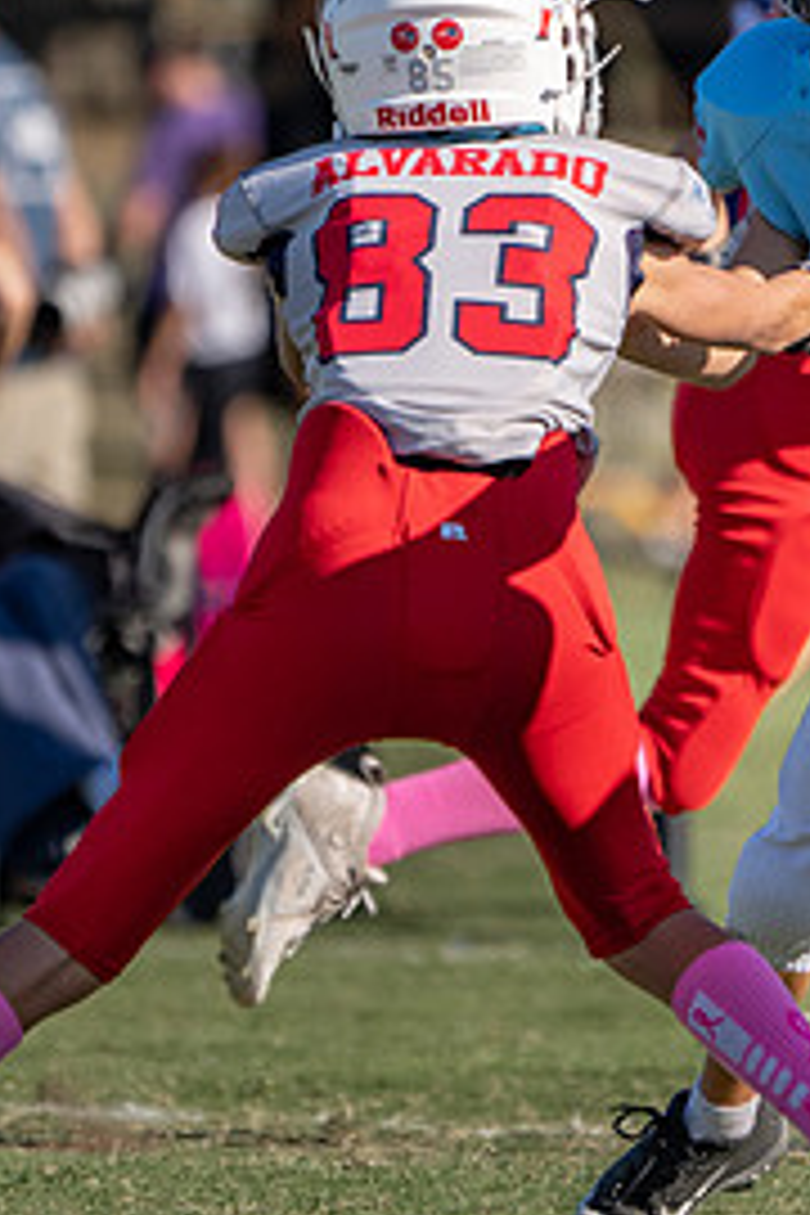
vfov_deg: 1.6
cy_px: 570
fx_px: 42319
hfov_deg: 1.1
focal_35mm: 1254
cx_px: 692
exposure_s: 1/1600
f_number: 5.6
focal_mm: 400
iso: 200
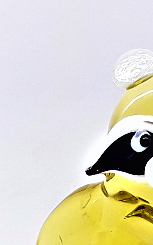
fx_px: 347
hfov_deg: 24.6
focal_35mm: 52
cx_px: 112
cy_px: 201
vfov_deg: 37.3
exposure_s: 1/100
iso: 64
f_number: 1.9
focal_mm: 3.7
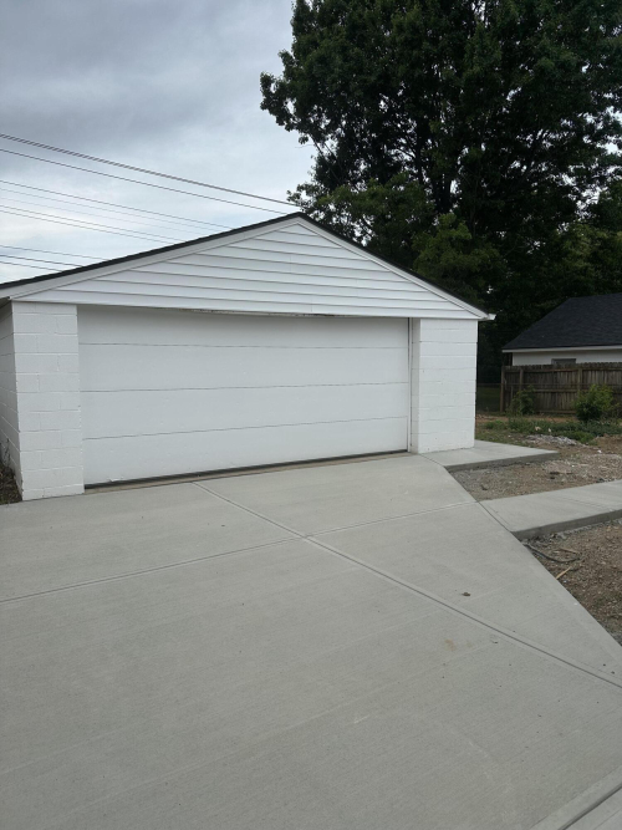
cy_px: 415
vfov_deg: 71.6
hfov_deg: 56.8
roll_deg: -0.5
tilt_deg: -3.7
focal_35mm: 24
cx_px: 311
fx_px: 575
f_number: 1.78
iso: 80
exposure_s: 1/5848
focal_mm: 6.86
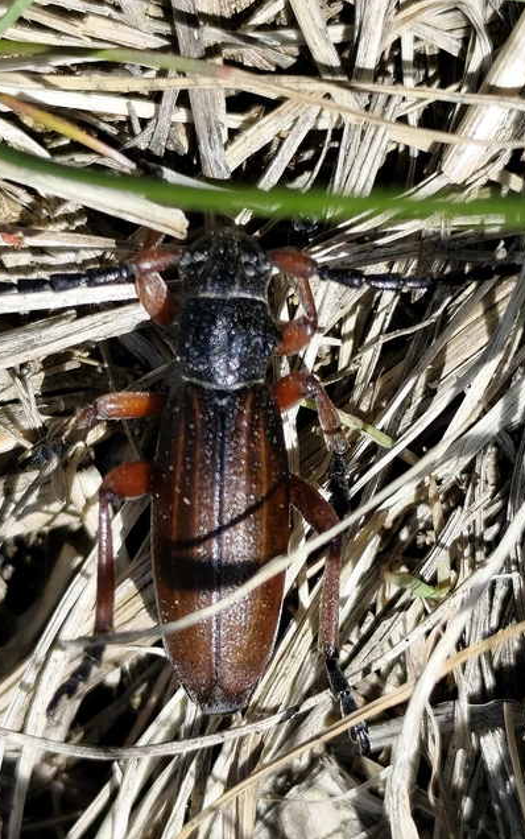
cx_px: 234
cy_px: 420
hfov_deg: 13.4
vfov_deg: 21.2
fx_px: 2241
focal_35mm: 98
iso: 50
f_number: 1.65
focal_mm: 6.19
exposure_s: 1/912
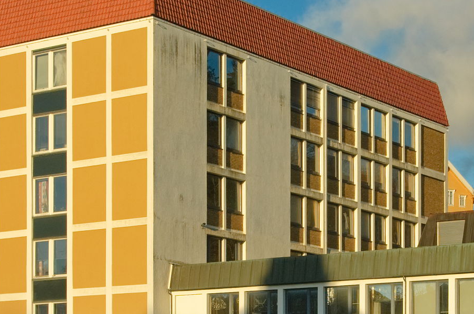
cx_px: 313
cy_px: 243
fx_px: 1341
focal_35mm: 102
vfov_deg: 13.3
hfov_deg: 20.0
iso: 400
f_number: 9
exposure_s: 1/400
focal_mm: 32
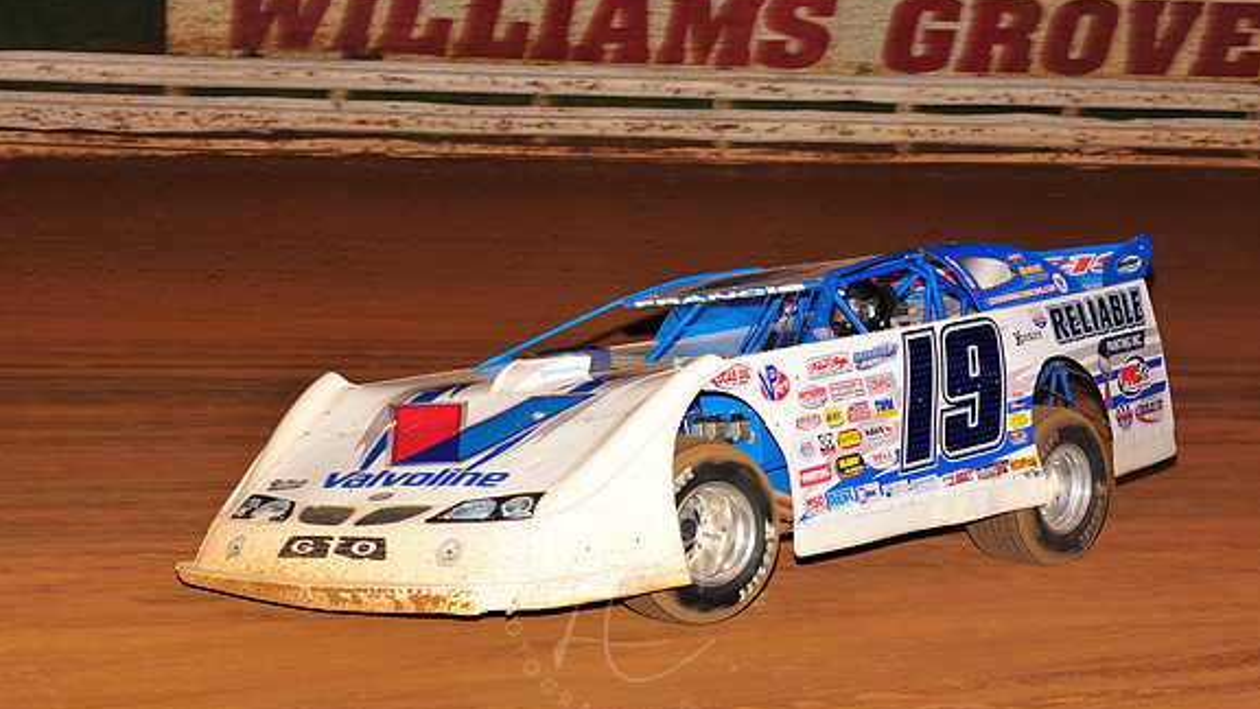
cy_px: 394
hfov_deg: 22.0
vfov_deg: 12.5
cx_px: 632
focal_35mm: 97
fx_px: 3241
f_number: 6.3
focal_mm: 92
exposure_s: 1/320
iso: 800
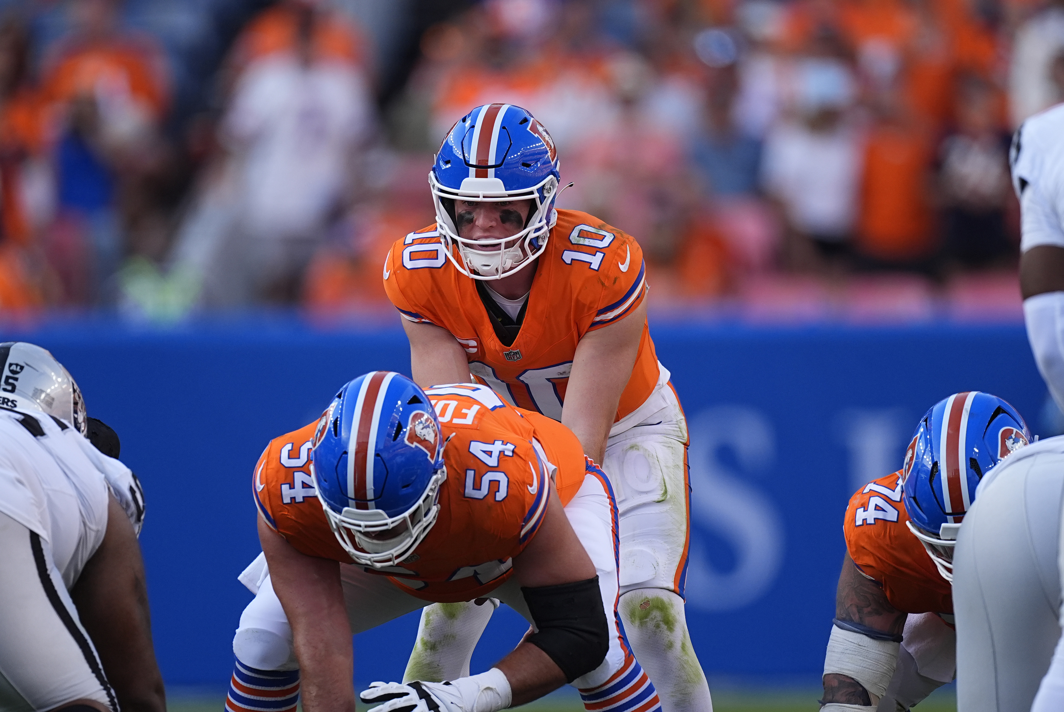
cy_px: 356
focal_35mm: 900
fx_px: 26623
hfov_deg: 2.3
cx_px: 532
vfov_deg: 1.5
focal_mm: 600
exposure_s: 1/1600
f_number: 4
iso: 800
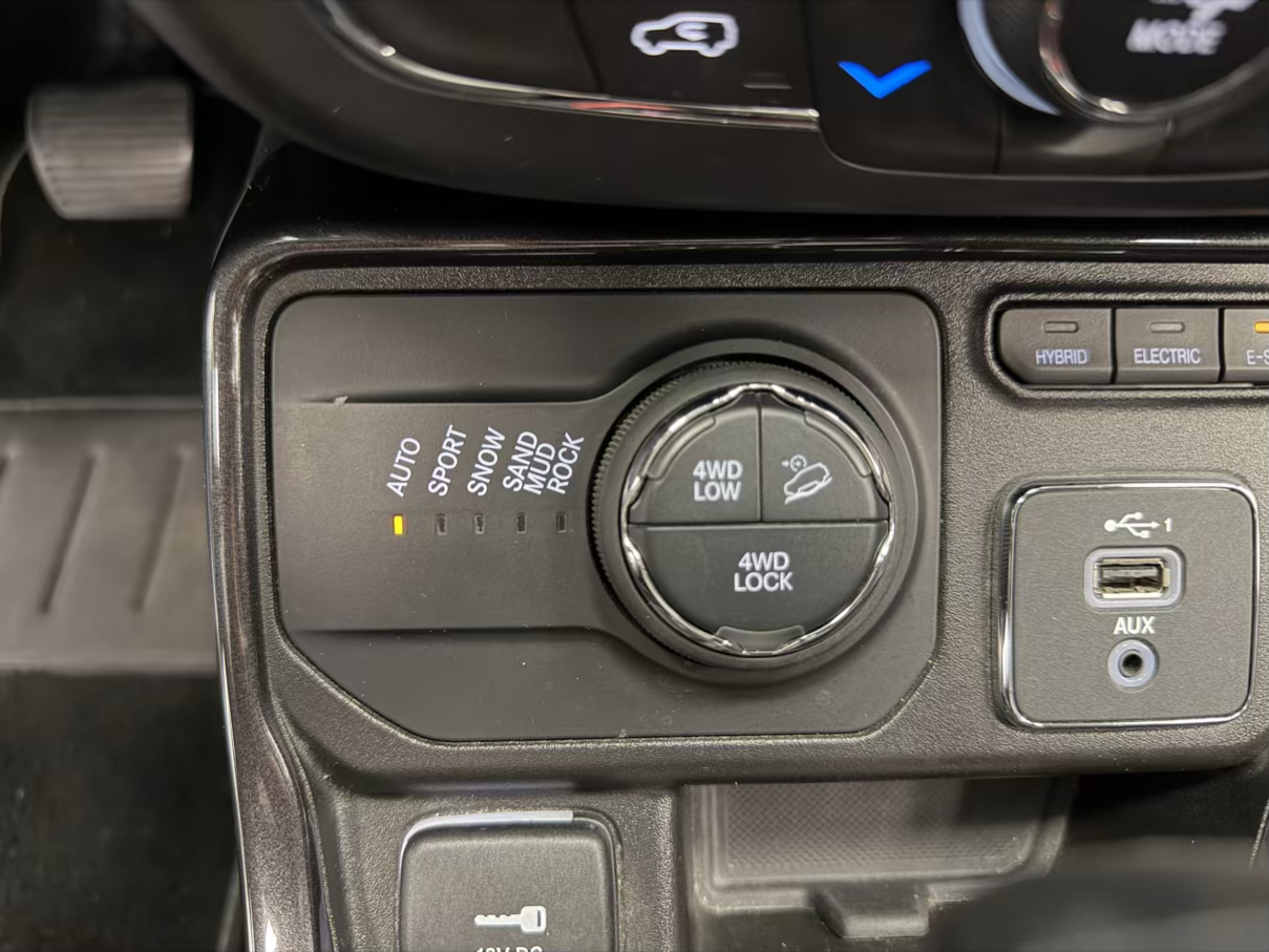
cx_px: 634
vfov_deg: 56.8
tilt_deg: -57.5
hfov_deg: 71.6
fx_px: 880
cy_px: 476
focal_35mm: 24
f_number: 1.78
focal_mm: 6.76
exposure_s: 1/33
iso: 800
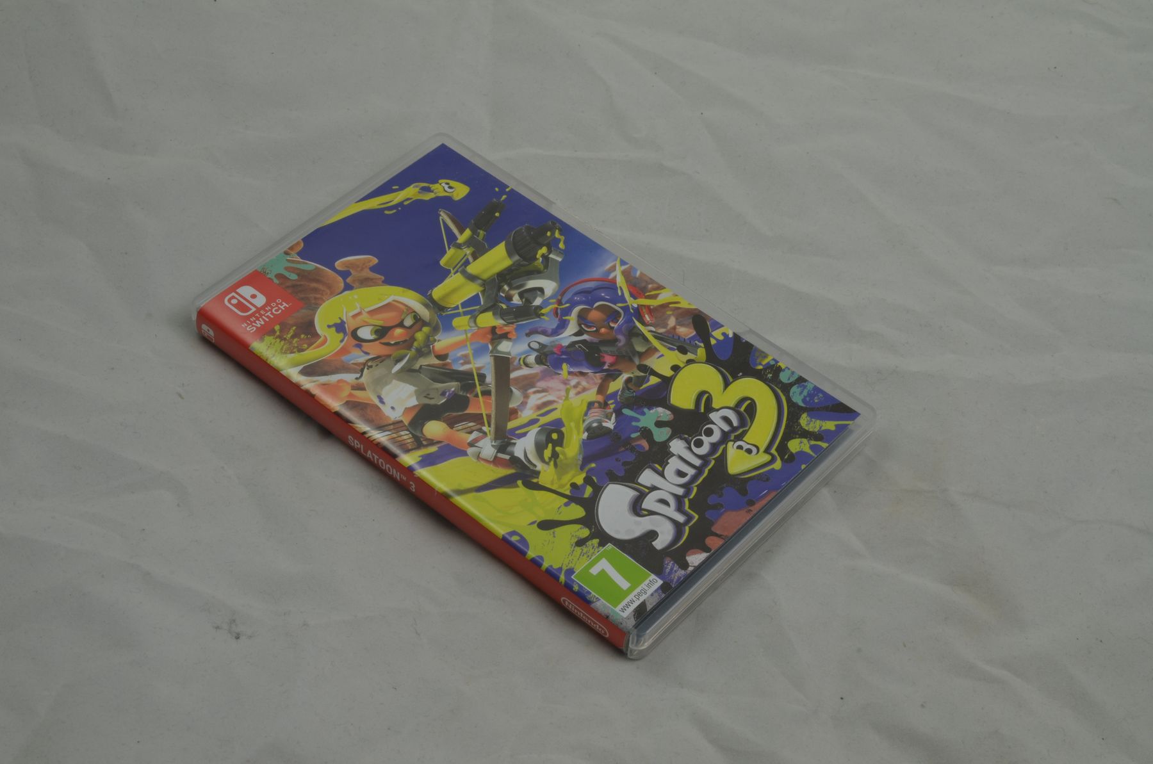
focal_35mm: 60
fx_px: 1918
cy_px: 382
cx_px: 576
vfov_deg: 22.5
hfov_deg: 33.5
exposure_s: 1/3
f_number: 20
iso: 100
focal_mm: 40
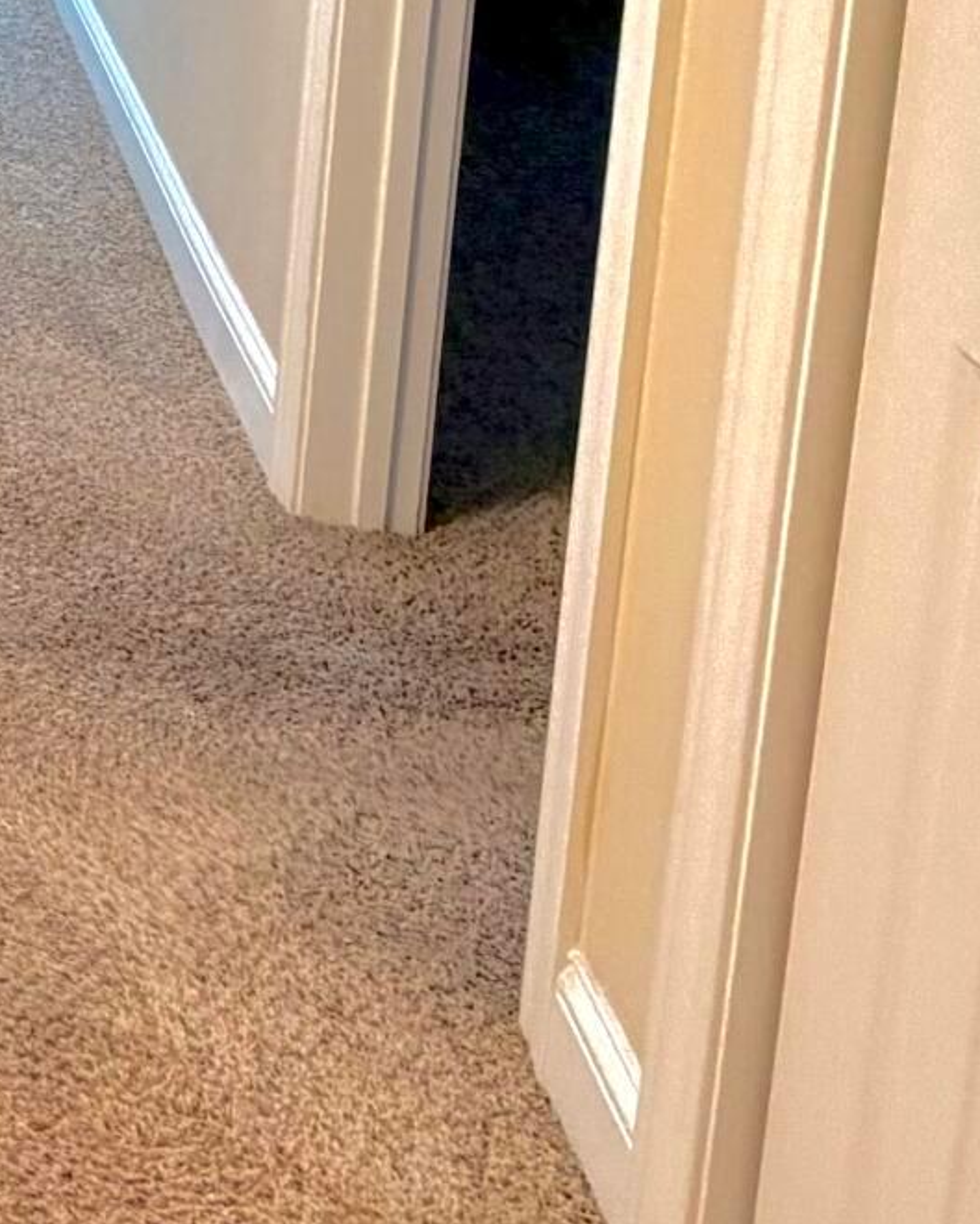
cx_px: -1028
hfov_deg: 17.2
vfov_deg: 26.3
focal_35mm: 62
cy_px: -333
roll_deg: +0.3
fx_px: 2247
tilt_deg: -8.3
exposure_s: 1/120
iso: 125
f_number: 2.2
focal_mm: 2.22
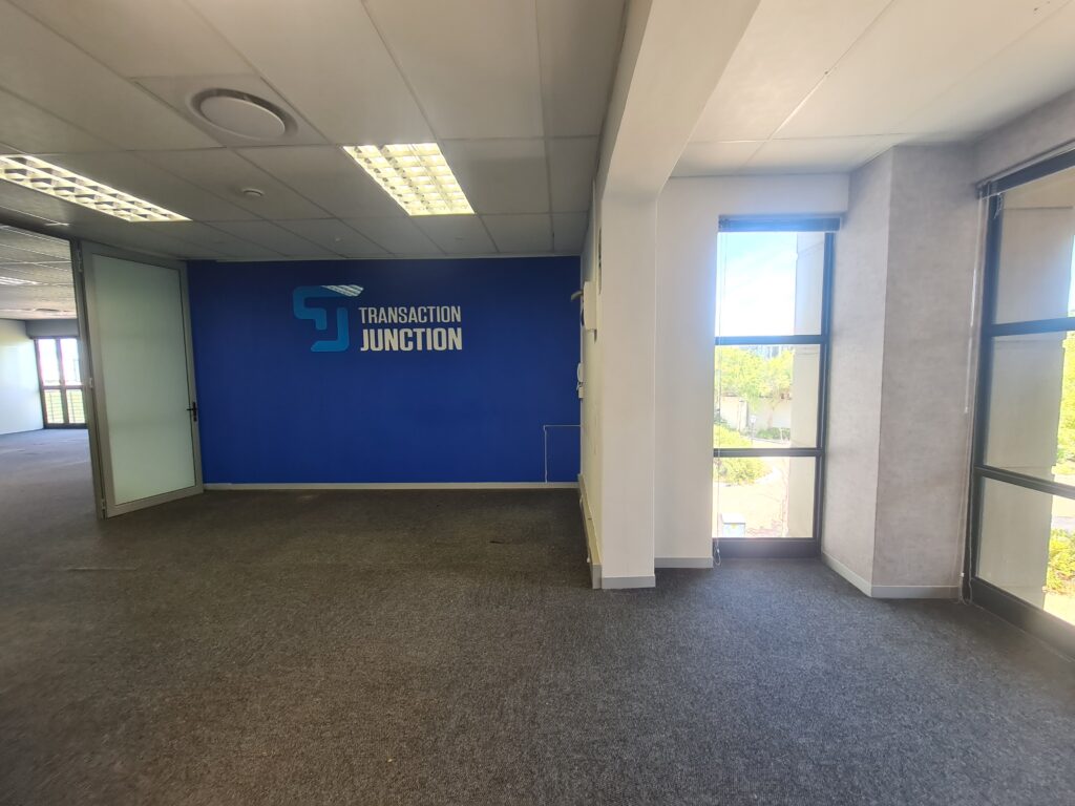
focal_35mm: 13
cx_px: 538
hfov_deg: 106.2
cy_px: 403
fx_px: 404
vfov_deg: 89.9
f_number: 2.2
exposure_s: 1/50
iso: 125
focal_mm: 2.2
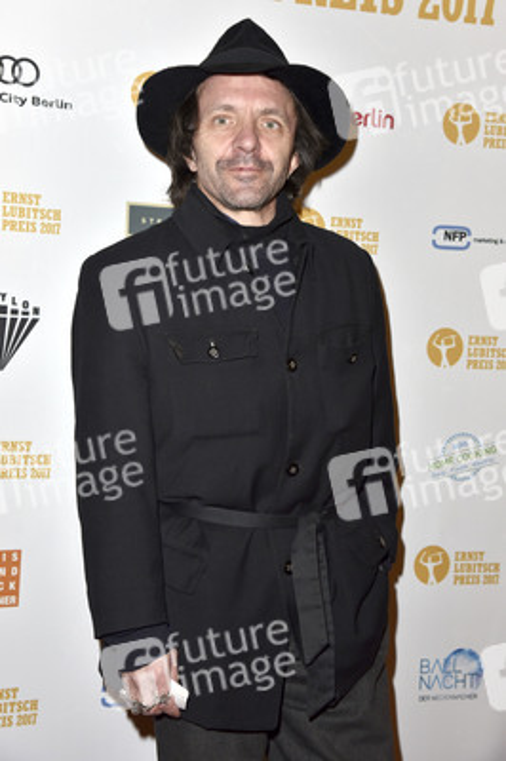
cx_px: 253
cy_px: 380
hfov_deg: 24.6
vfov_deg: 36.3
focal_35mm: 55
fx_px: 1162
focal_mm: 55
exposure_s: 1/160
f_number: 5.6
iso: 1000
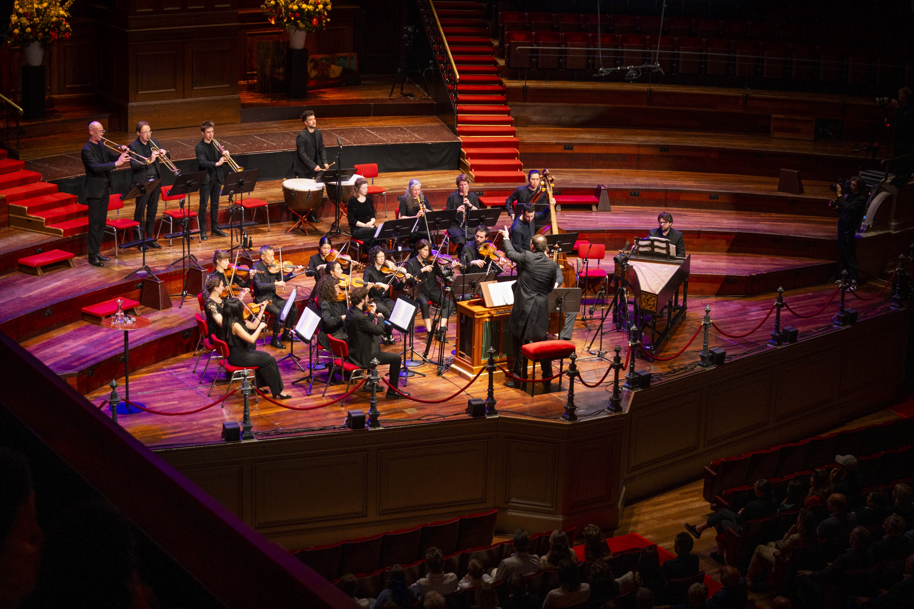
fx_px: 1777
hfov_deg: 28.8
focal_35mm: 70
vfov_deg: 19.5
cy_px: 304
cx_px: 457
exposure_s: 1/160
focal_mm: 70
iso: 1000
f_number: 2.8
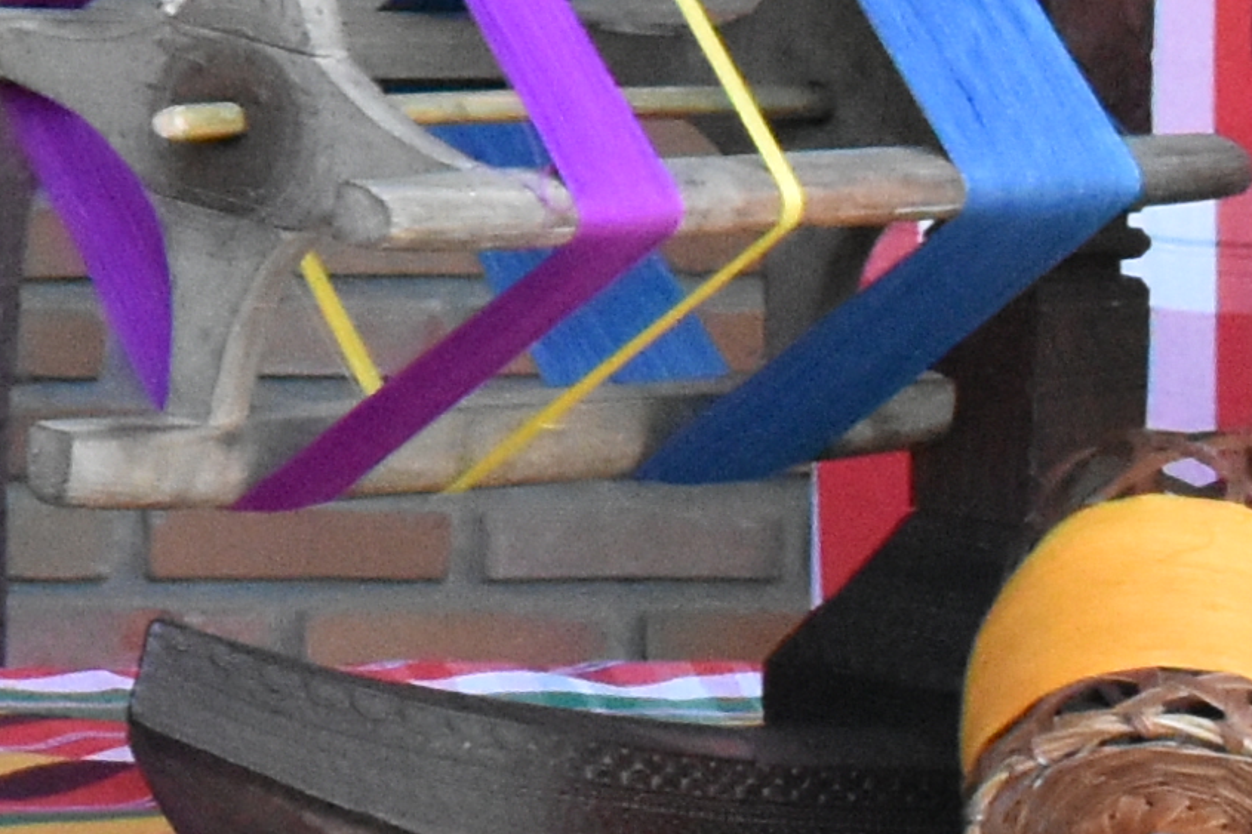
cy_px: -707
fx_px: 9631
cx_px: -1830
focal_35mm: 277
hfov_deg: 7.0
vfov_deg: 4.9
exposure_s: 1/250
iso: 2500
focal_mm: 26
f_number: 8
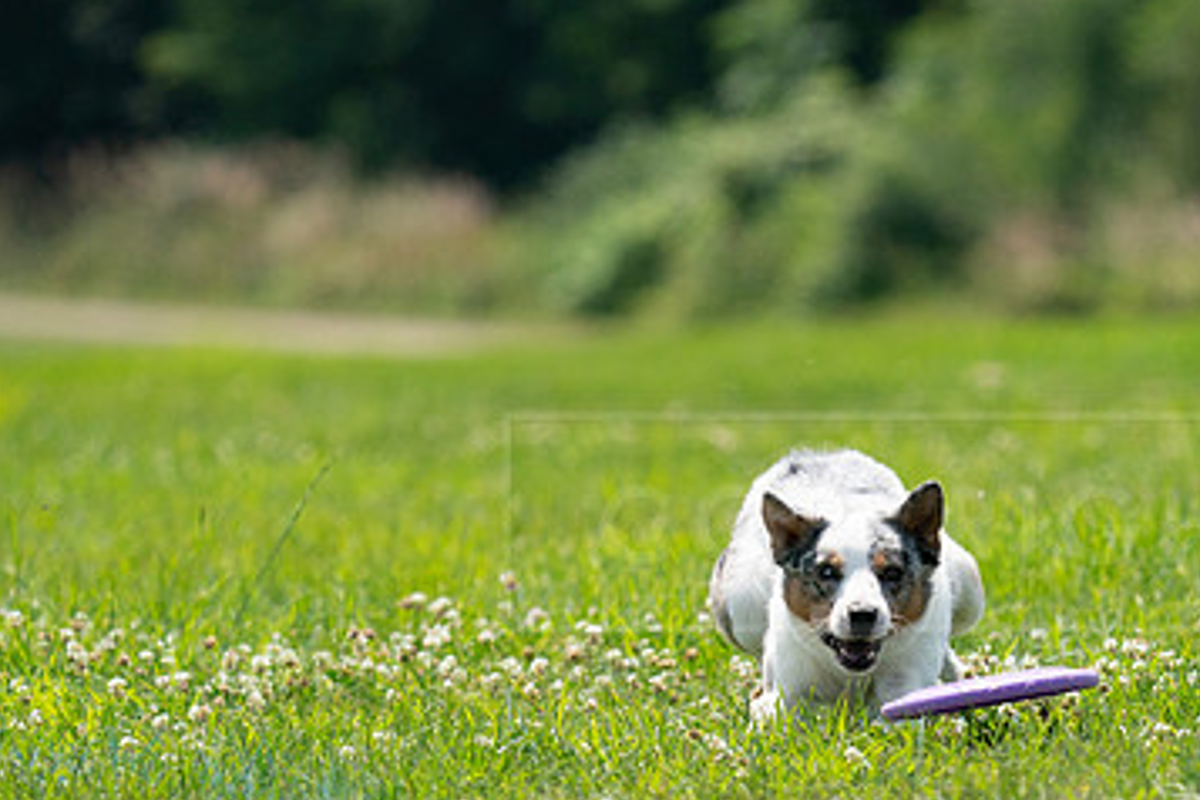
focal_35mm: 554
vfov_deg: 2.5
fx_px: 18465
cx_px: 824
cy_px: 580
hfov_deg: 3.7
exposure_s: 1/4000
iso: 1000
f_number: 6.3
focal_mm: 341
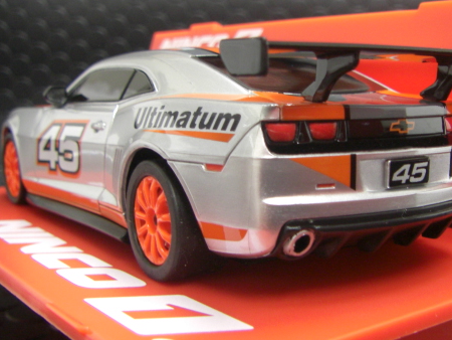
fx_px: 705
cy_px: 170
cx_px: 275
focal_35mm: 54
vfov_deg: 27.1
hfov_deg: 35.4
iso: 200
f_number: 3.4
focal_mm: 6.3
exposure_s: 1/15
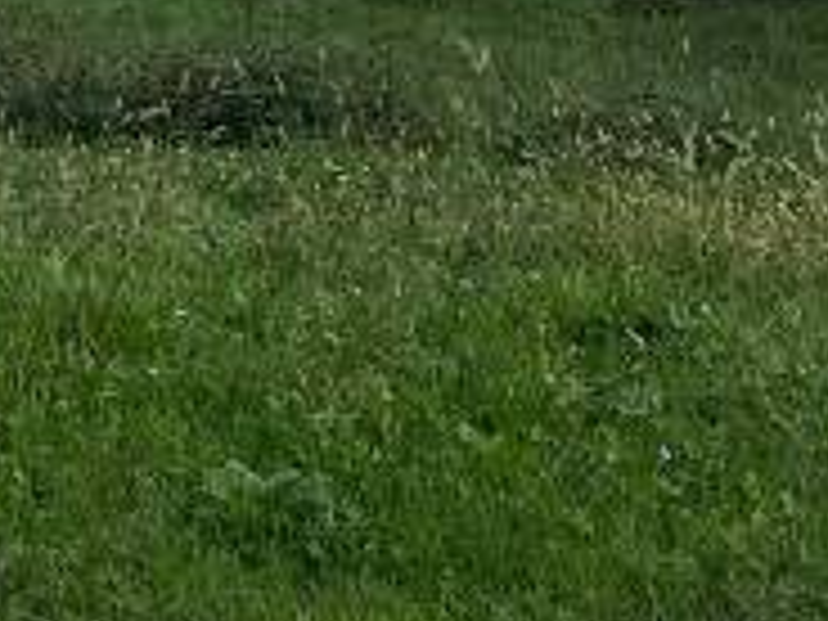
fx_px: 3468
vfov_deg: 9.1
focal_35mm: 145
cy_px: -927
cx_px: -927
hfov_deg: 11.9
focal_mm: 5.7
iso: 50
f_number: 1.5
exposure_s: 1/5076
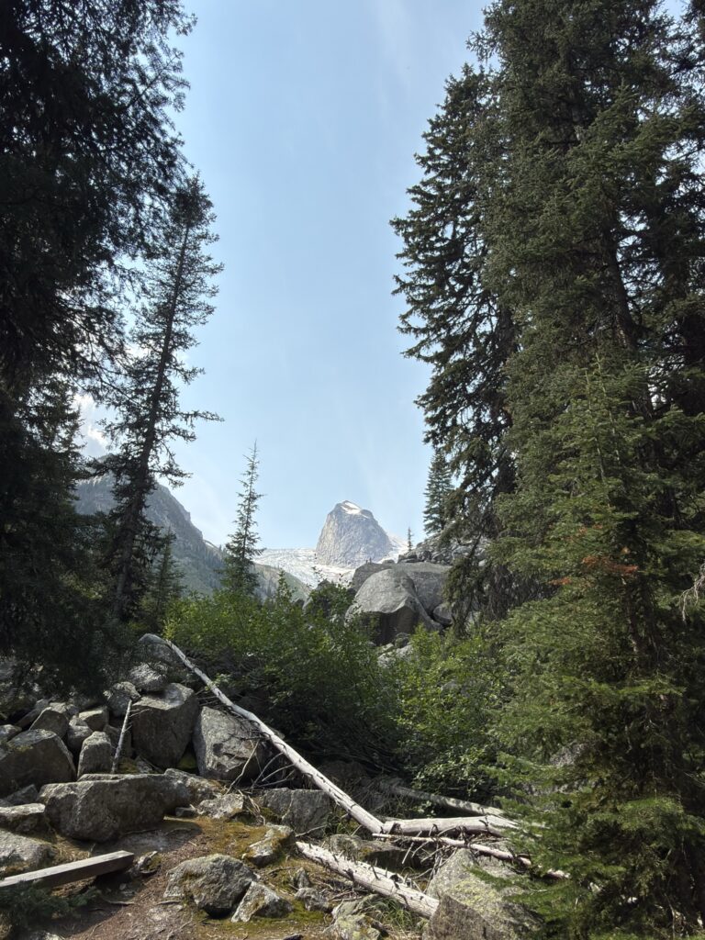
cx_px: 352
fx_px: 625
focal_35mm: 23
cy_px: 470
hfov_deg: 58.9
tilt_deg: +26.9
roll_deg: -1.7
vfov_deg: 73.9
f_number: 2.2
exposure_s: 1/1007
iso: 16
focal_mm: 2.22
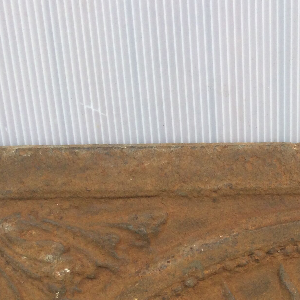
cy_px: 273
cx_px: 304
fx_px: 716
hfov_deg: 22.7
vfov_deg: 23.0
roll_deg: -2.6
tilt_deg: -26.9
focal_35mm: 73
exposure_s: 1/335
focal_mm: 3.3
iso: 25
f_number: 2.4
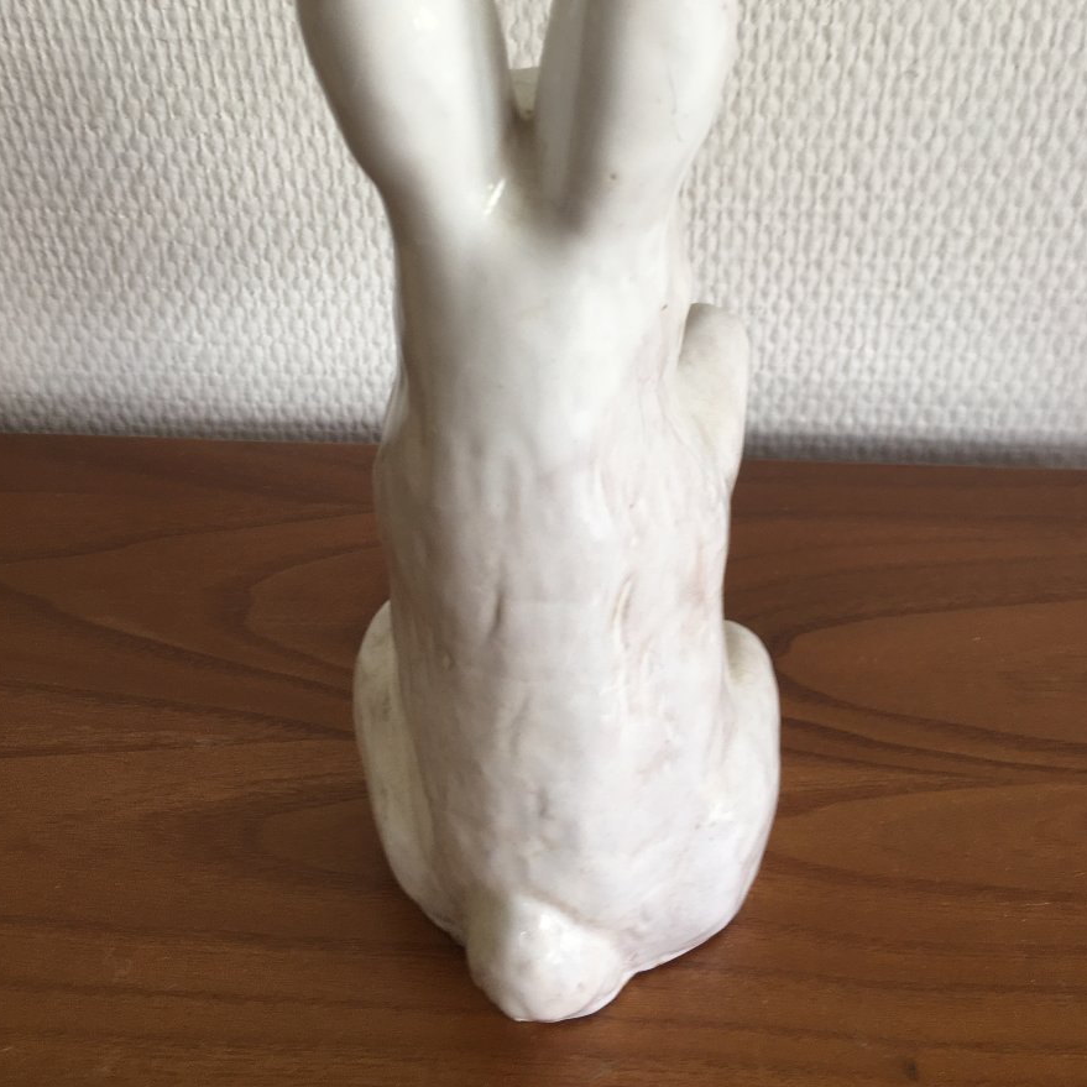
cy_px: 406
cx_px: 543
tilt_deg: -34.2
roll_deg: +0.5
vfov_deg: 46.8
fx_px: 1243
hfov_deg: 47.2
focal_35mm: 35
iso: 32
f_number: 2.2
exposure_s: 1/50
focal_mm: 4.15
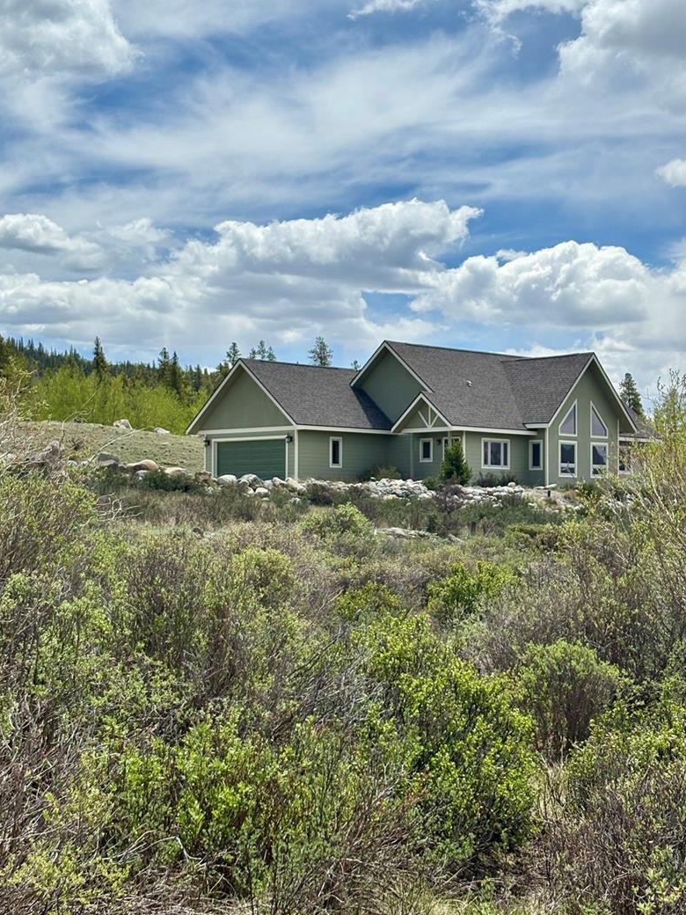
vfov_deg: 32.2
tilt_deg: +2.0
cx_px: 335
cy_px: 465
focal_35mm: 60
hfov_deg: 24.4
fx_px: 1585
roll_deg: +1.3
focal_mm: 5.96
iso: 25
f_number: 1.6
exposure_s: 1/4630
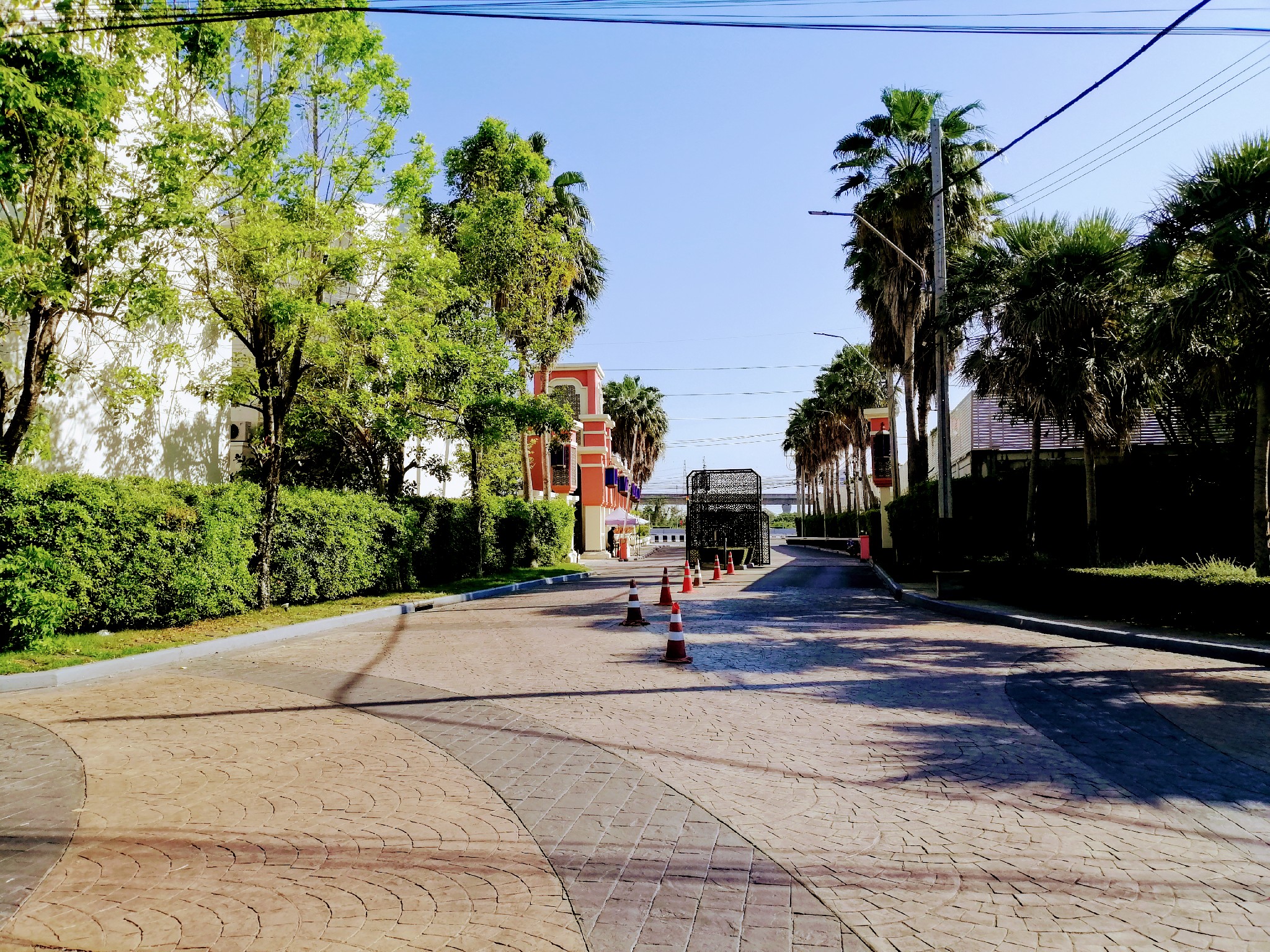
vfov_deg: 53.1
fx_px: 954
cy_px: 476
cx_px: 635
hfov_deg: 67.3
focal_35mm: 26
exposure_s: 1/1062
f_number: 2.2
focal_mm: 3.81
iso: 50
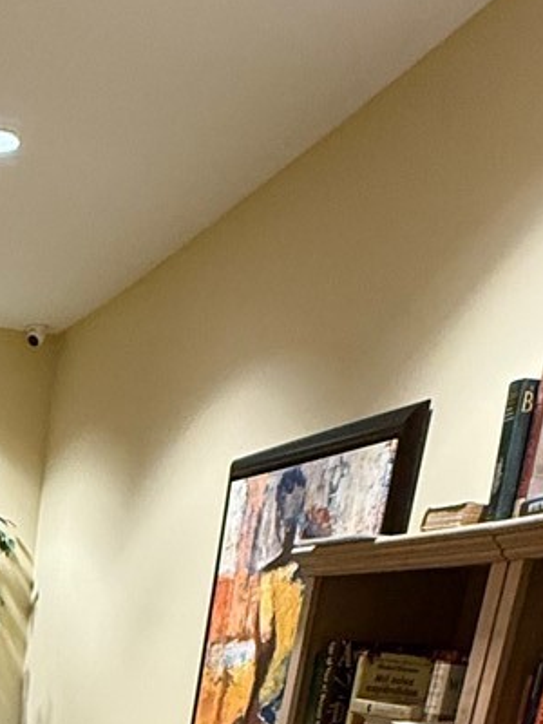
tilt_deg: -20.5
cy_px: 1052
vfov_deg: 26.3
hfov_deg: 23.8
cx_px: -107
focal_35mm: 56
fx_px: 1171
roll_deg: -4.4
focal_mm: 2.22
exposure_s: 1/59
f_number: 2.2
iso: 400
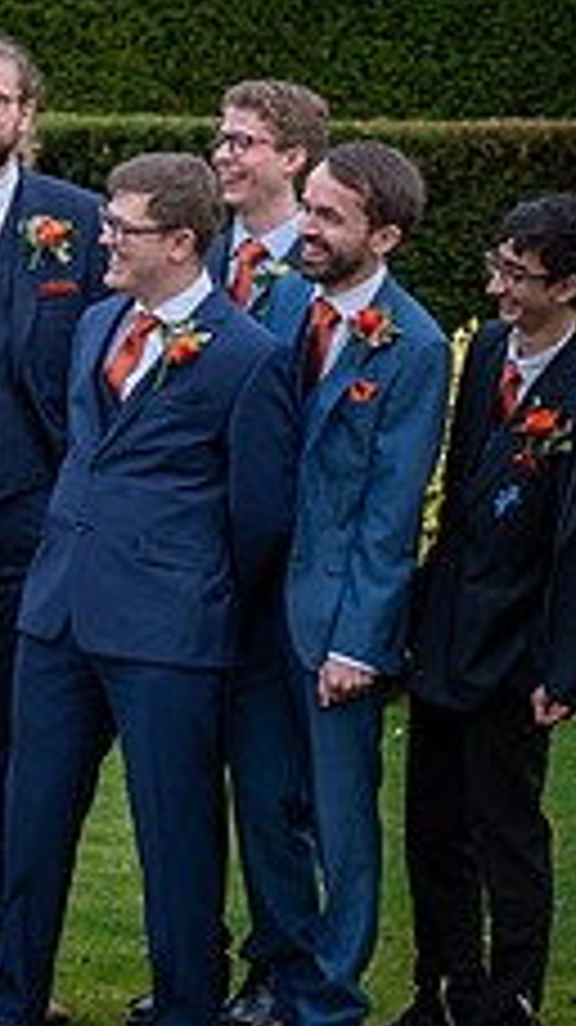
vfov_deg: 9.4
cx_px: -468
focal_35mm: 229
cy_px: 432
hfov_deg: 5.2
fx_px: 6227
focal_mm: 86
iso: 800
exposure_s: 1/250
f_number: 2.8
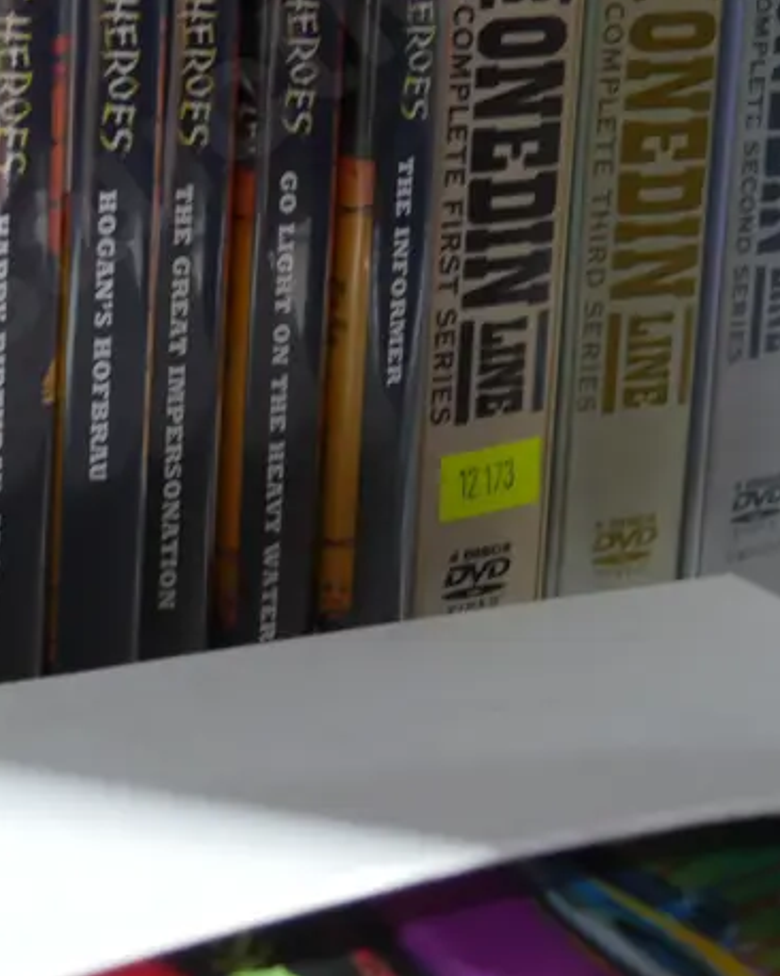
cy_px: 162
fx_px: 2397
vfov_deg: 22.6
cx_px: 168
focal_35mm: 83
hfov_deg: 18.3
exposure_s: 1/60
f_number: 4.1
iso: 1250
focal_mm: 19
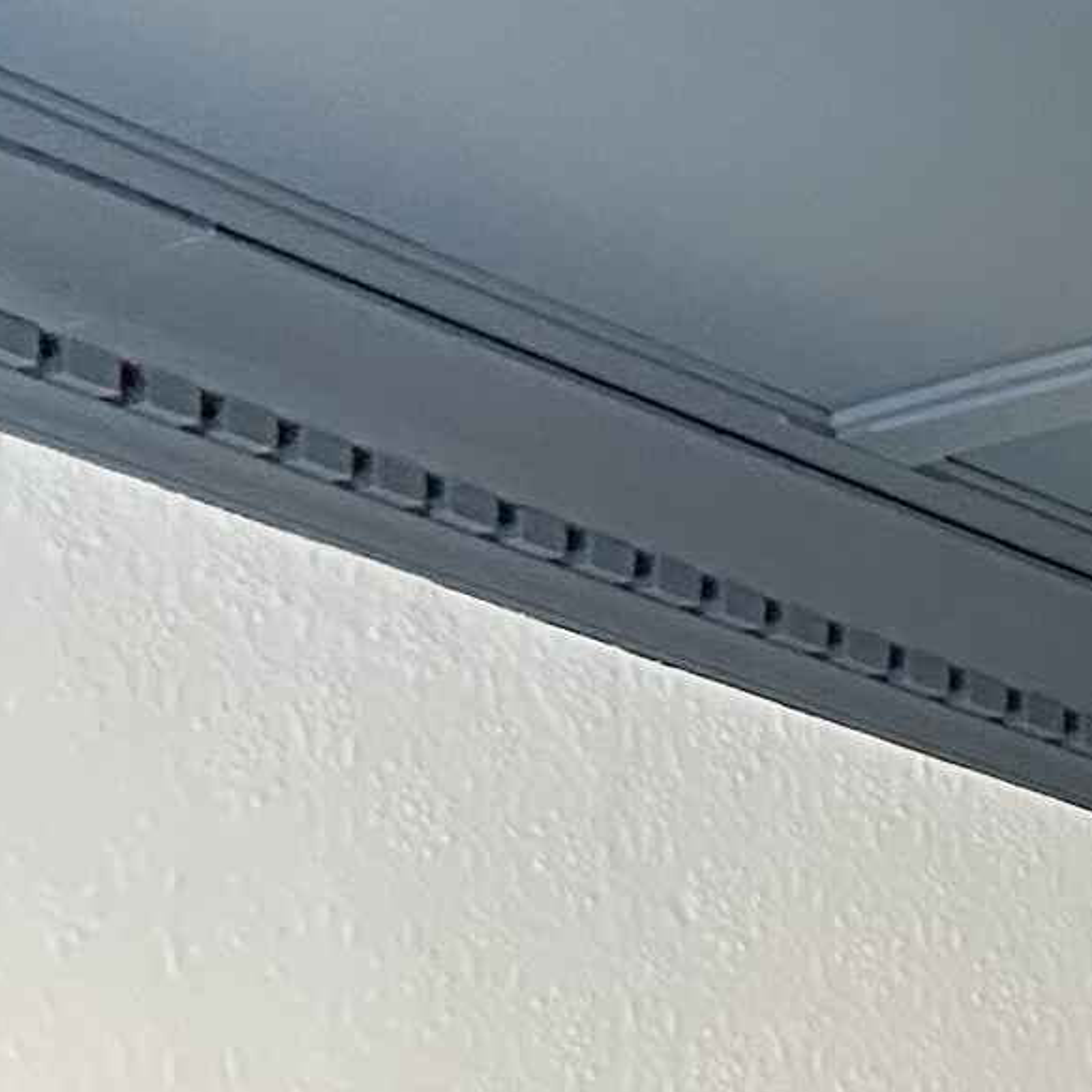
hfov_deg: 9.5
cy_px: 2323
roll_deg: +0.7
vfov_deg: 10.7
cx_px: 3222
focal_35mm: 147
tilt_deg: +2.8
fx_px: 5246
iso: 500
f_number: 1.78
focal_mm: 6.86
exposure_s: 1/50
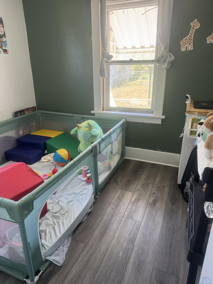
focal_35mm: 24
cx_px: 106
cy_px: 142
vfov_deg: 71.6
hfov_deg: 56.8
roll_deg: +0.8
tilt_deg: -24.1
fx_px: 197
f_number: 1.78
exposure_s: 1/121
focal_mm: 6.76
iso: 200
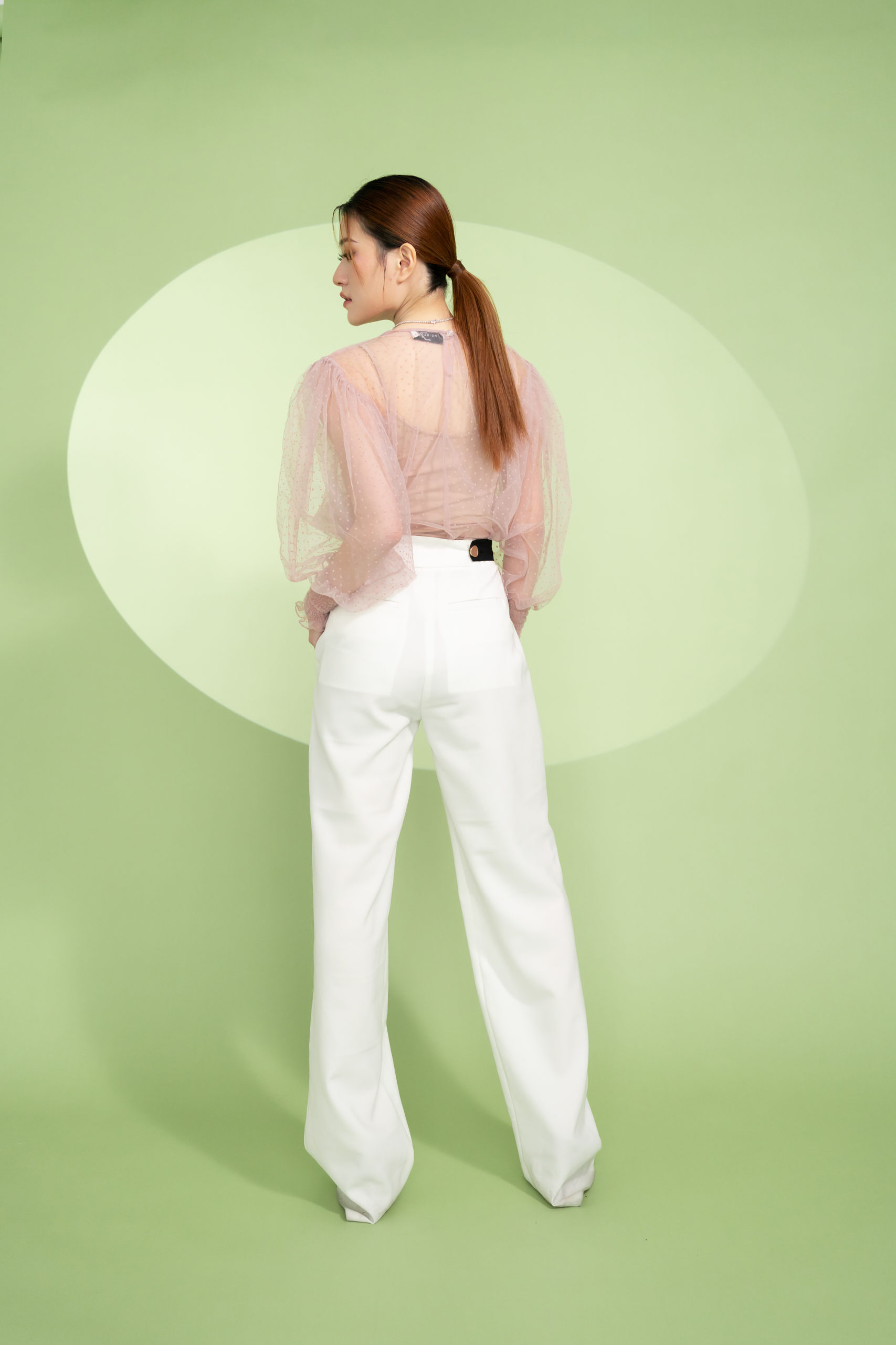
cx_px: 448
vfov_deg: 54.4
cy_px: 672
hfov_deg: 37.9
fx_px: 1306
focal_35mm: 35
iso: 500
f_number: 2.8
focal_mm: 35
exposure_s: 1/320
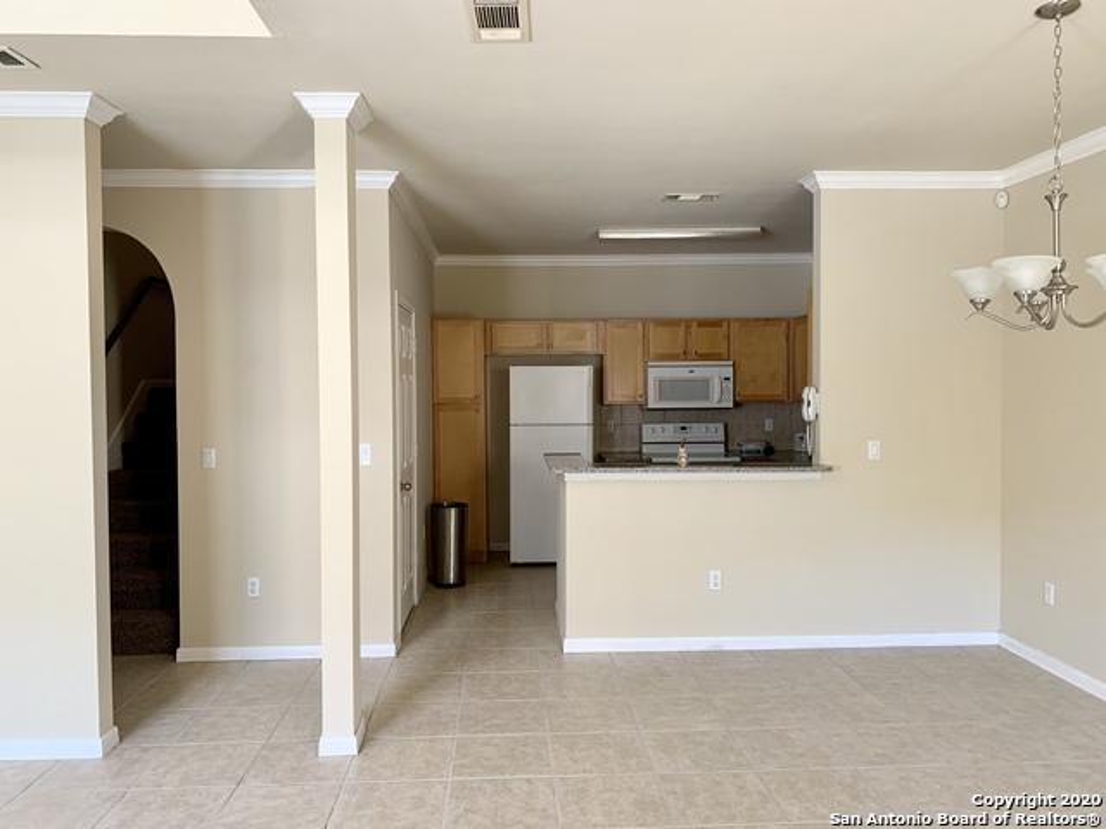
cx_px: 553
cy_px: 414
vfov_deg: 53.1
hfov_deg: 67.3
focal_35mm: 26
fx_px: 831
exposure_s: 1/60
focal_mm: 4.25
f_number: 1.8
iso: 125
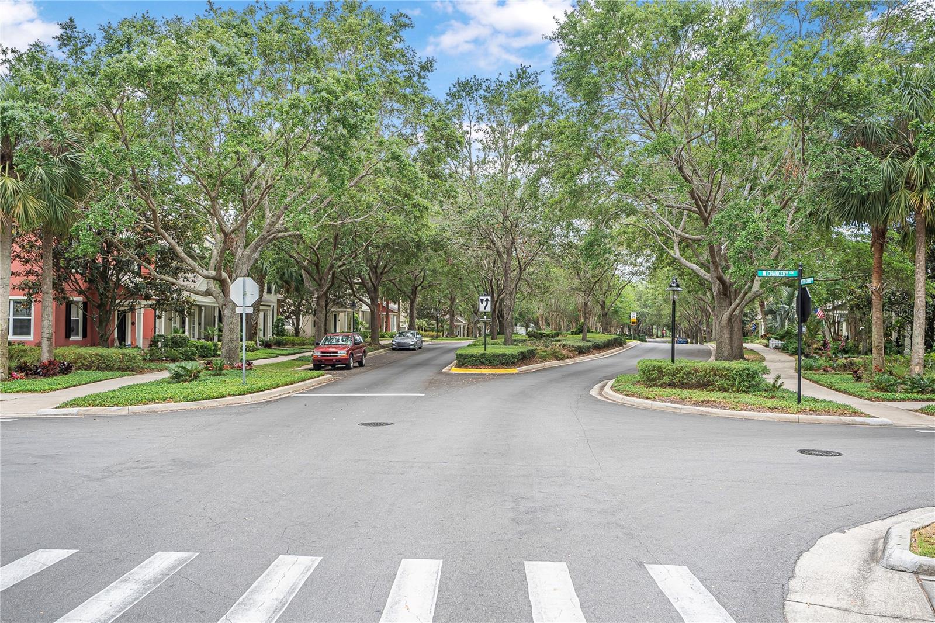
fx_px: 779
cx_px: 468
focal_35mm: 30
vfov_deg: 43.6
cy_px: 312
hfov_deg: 61.9
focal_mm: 20
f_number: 6.3
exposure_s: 1/100
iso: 100
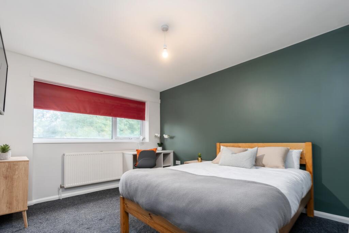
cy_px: 116
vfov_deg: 73.8
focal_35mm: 16
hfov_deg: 96.7
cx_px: 174
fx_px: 155
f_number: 7.1
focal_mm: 16
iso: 320
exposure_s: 1/30
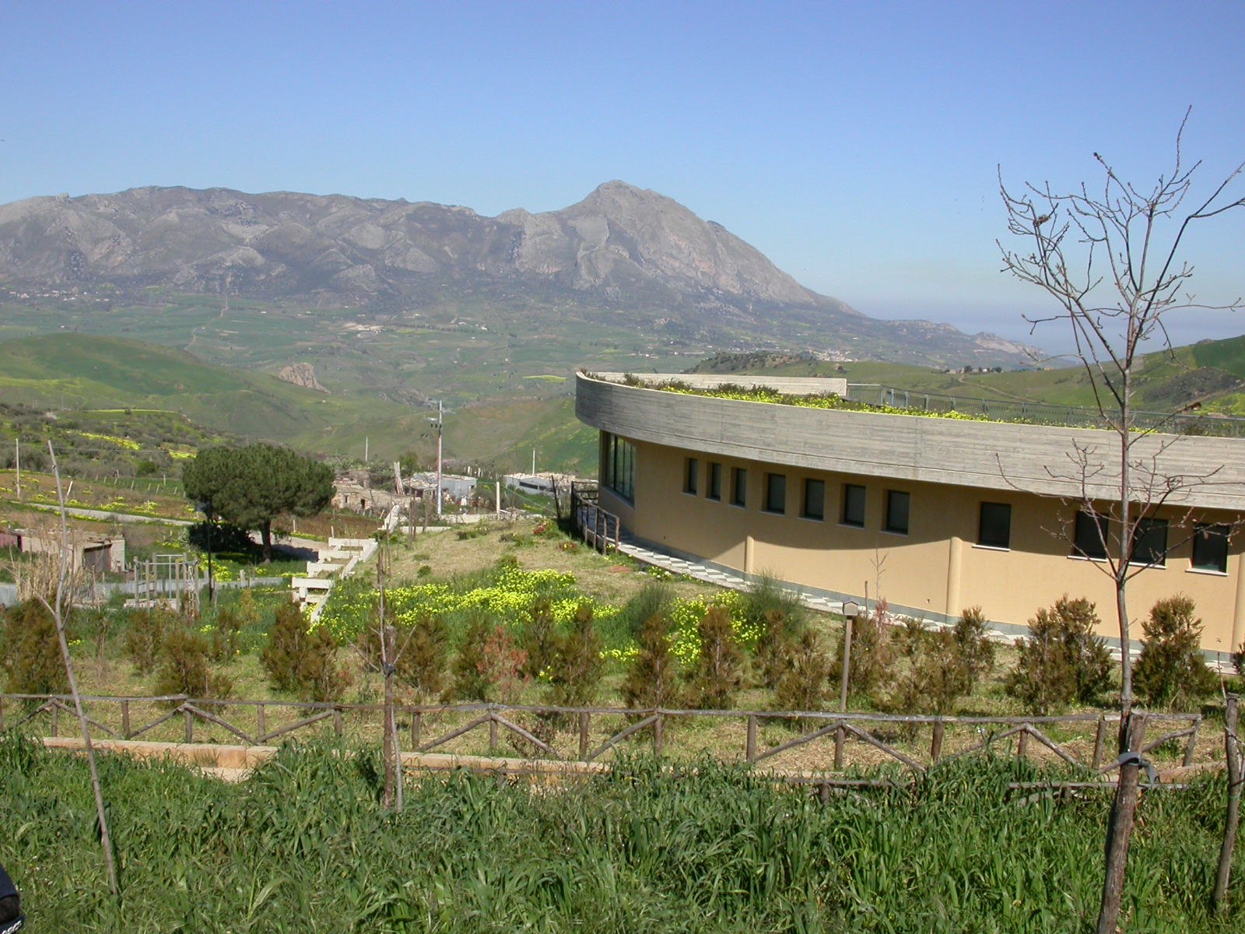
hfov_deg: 49.0
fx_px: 1367
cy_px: 467
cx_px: 622
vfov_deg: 37.7
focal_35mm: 38
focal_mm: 7.85
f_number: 7.5
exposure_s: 1/404
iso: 100
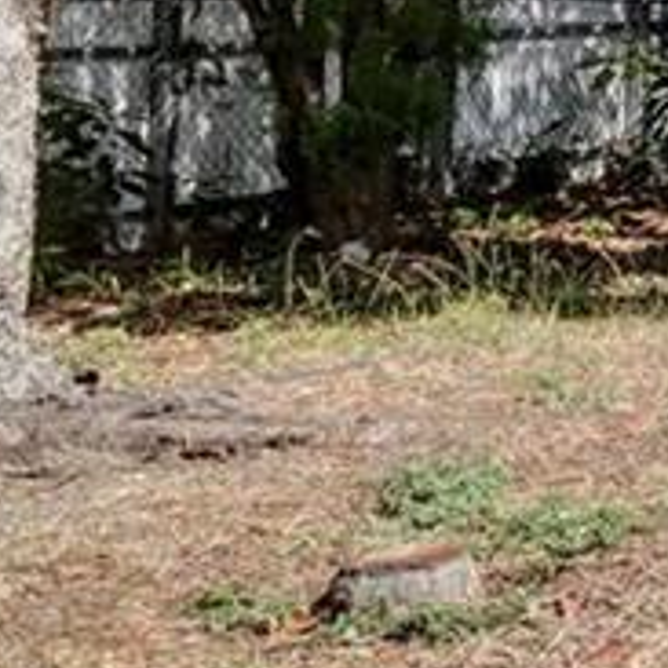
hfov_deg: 10.5
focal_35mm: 104
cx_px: 2103
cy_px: -316
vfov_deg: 15.5
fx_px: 2271
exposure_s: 1/1250
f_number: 14
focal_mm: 14
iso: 1600
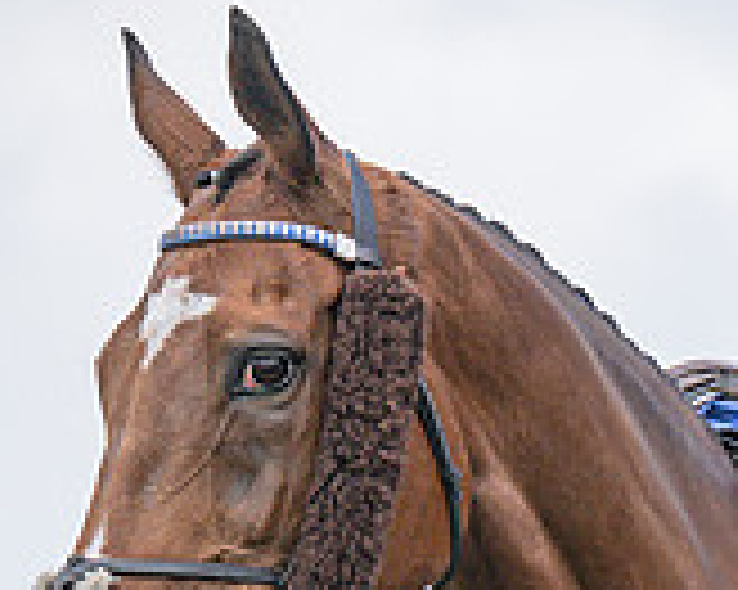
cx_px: 900
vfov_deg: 1.6
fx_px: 21502
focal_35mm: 985
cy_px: 730
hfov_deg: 2.0
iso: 400
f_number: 5
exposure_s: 1/1600
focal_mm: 170
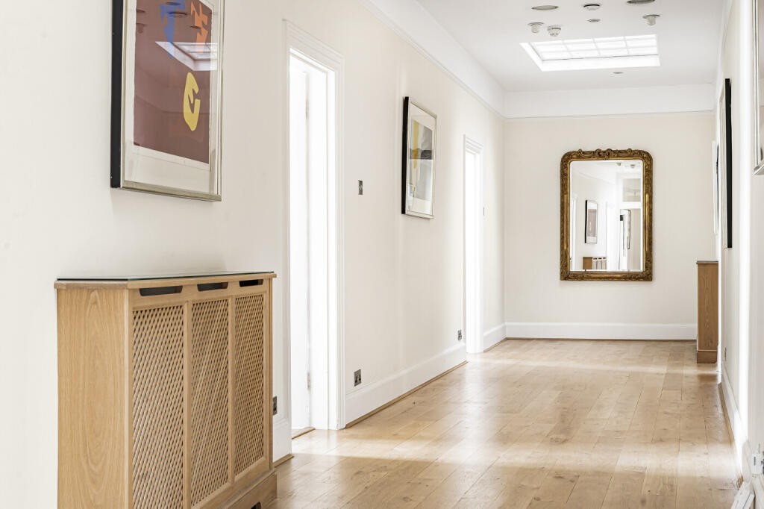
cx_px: 382
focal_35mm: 50
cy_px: 254
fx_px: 1061
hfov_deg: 39.6
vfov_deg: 27.0
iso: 200
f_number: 9
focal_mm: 50
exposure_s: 1.6
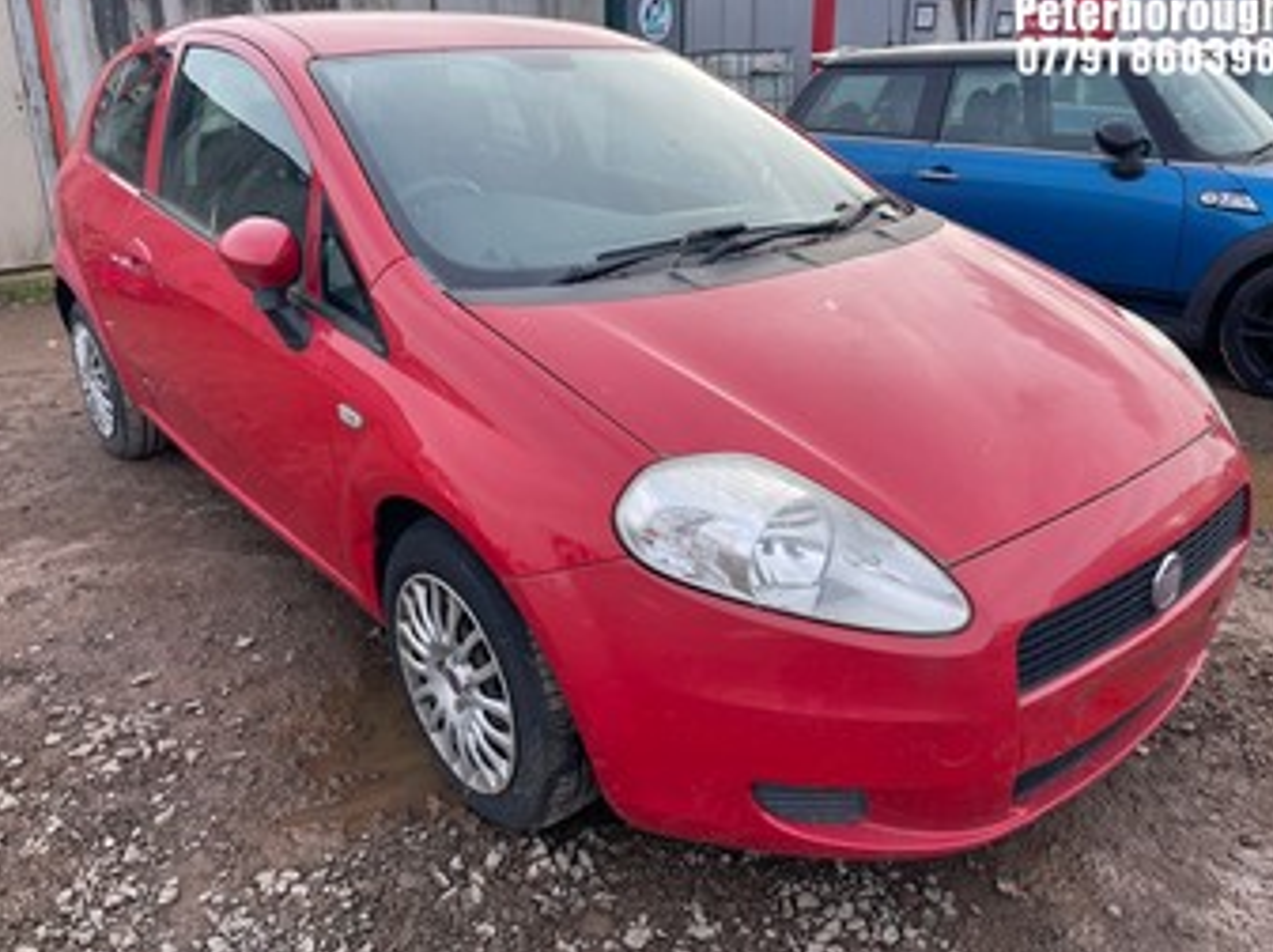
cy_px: 480
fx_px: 992
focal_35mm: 27
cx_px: 627
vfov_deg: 51.3
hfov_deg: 65.4
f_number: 1.6
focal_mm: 4.2
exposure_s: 1/662
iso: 32
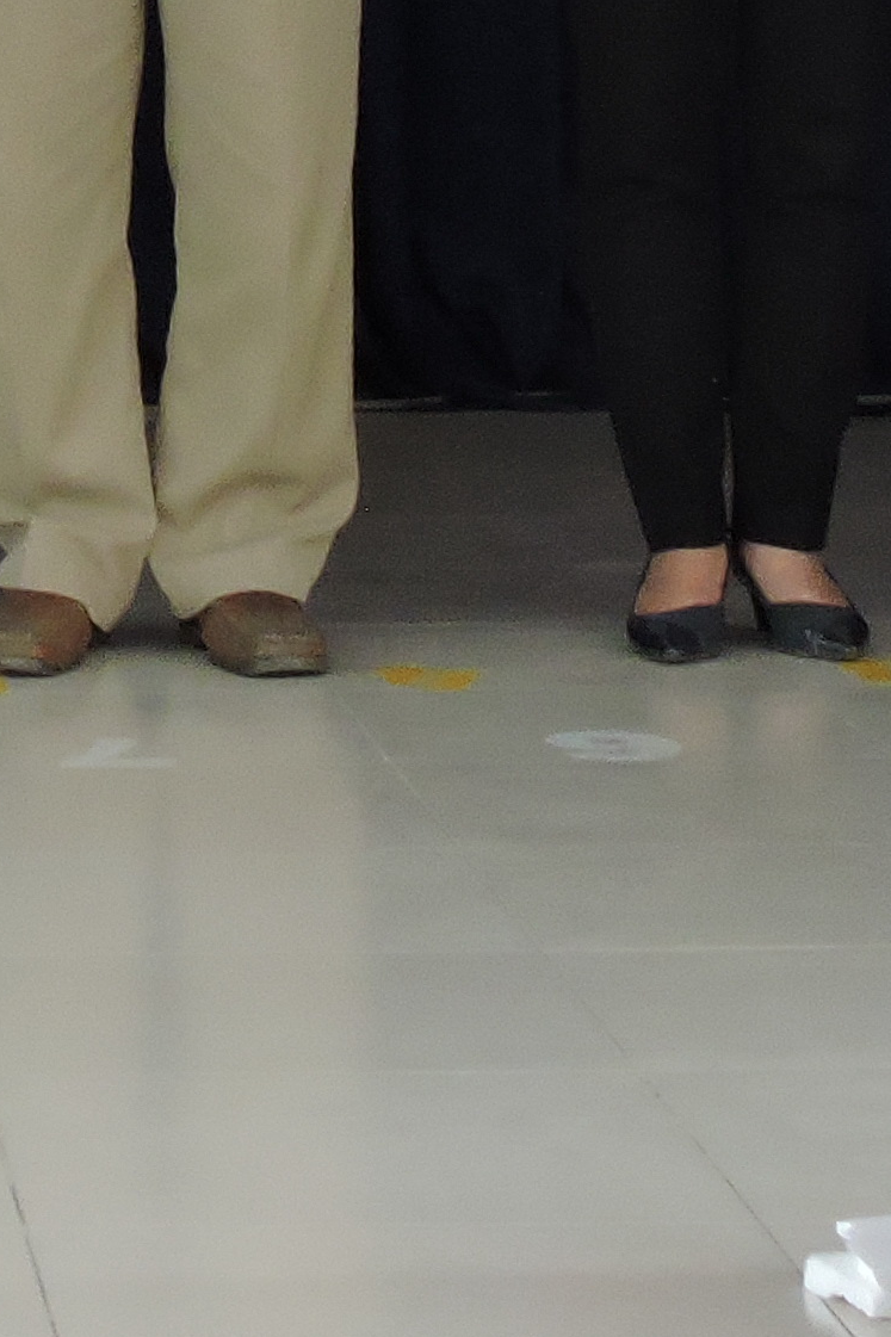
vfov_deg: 11.6
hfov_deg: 7.9
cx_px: -378
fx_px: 6350
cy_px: -613
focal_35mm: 171
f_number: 3.8
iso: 400
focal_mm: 7.2
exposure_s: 1/15
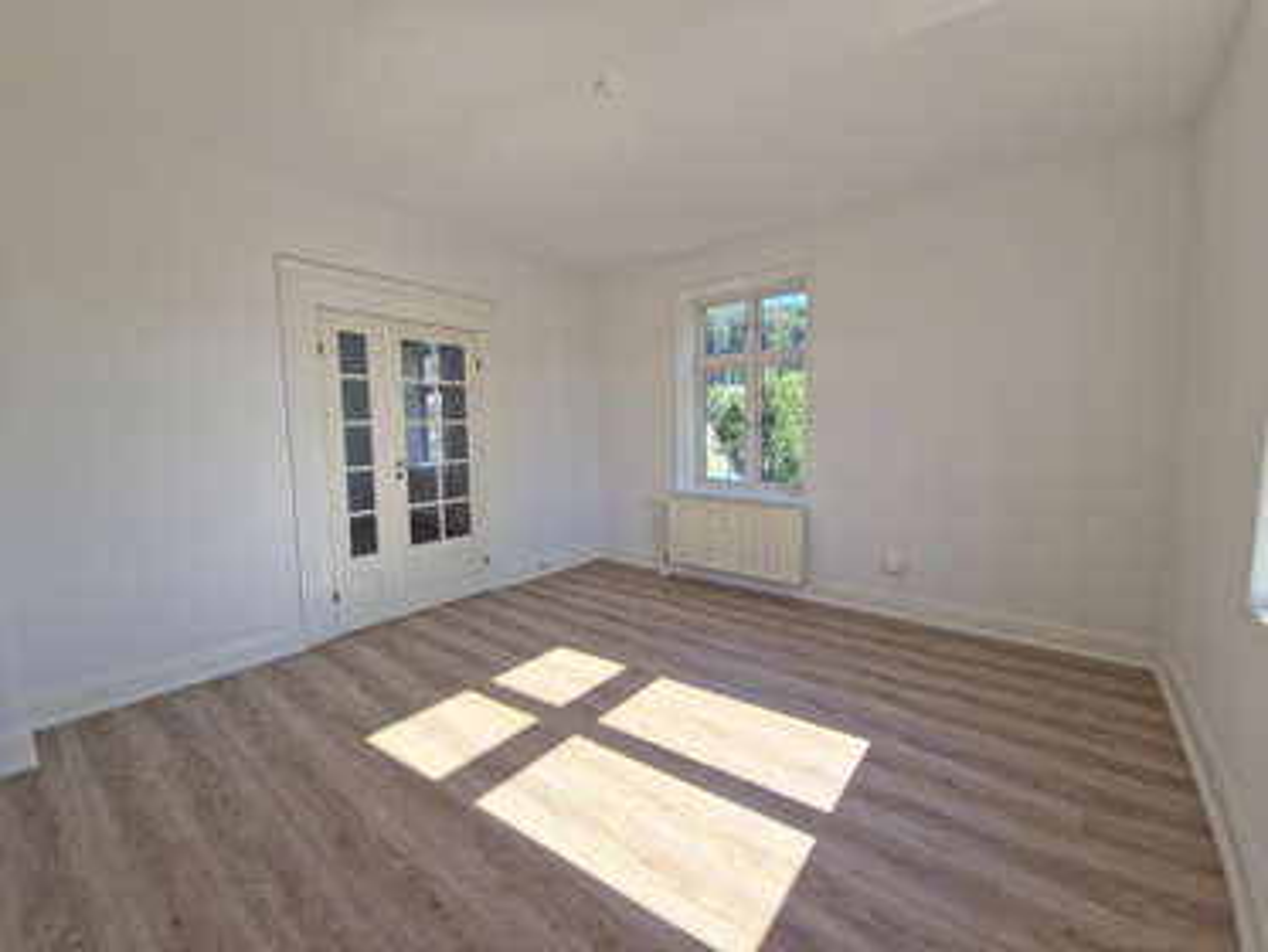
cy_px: 476
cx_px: 634
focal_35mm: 13
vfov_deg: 89.9
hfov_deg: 106.2
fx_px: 476
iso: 50
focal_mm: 2.2
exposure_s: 1/410
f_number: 2.2
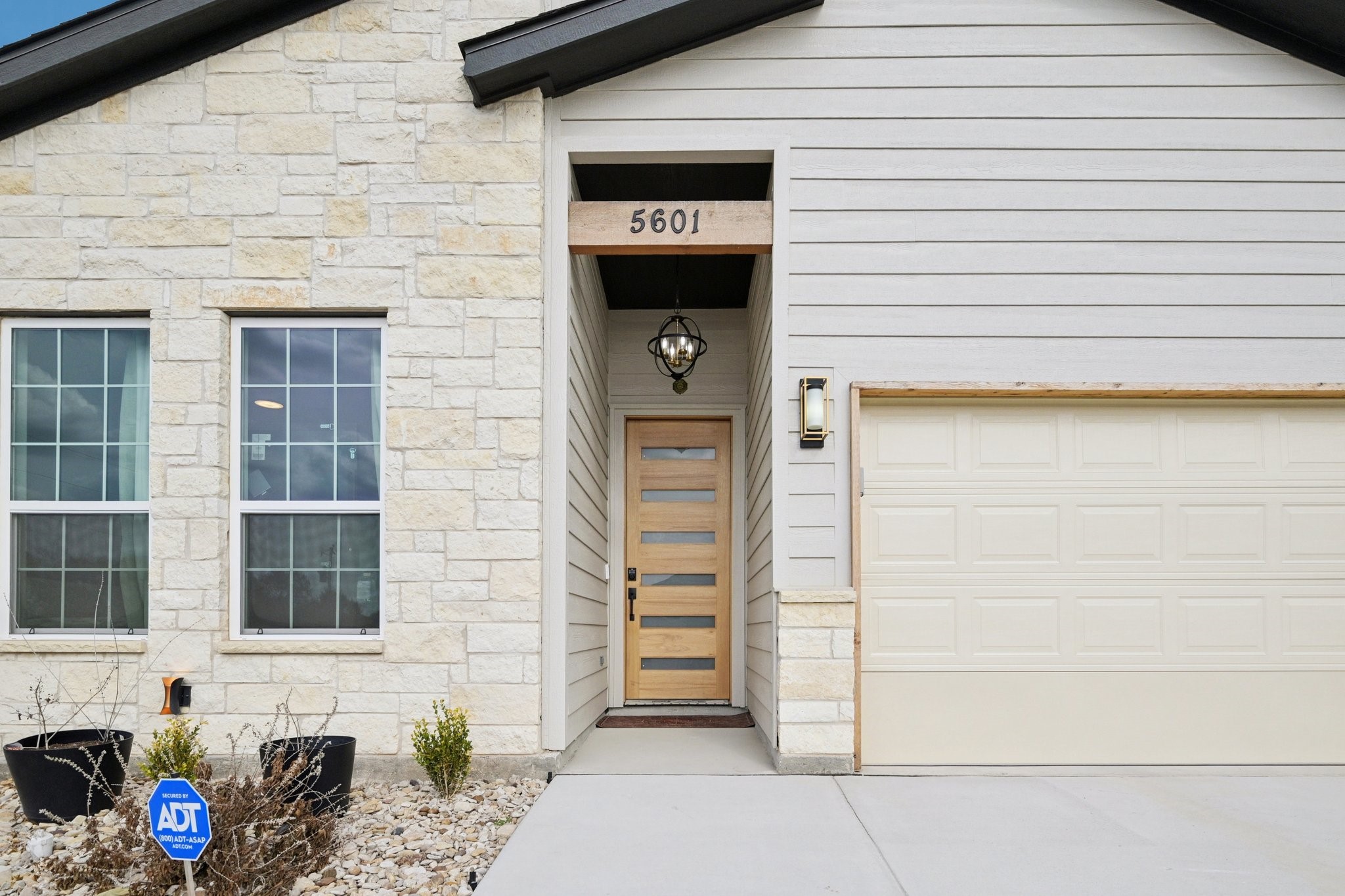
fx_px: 691
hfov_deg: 88.4
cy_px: 448
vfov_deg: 65.9
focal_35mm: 18
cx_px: 672
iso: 400
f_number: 8
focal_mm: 18.5
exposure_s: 1/2000
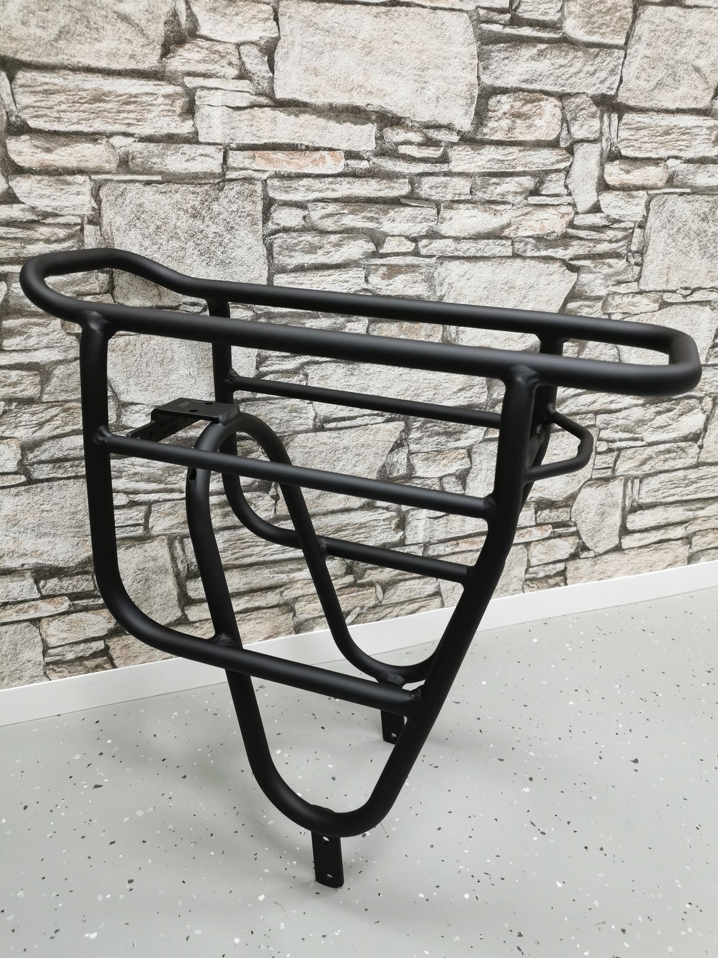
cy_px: 479
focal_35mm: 27
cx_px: 359
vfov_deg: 65.3
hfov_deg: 51.4
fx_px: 747
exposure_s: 1/50
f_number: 1.8
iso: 160
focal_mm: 5.58
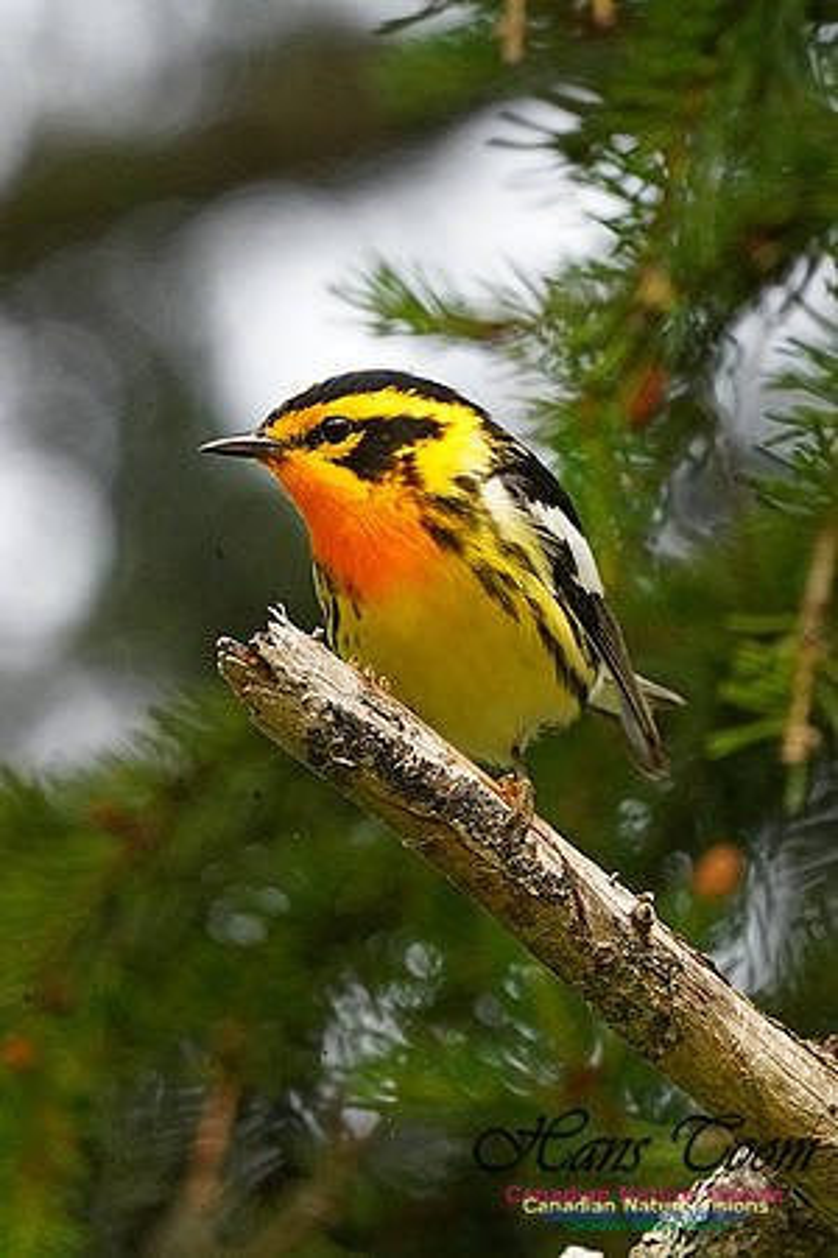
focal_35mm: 1094
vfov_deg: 1.9
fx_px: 38196
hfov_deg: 1.3
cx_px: 419
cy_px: 629
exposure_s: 1/400
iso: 6400
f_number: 22
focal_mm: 1094
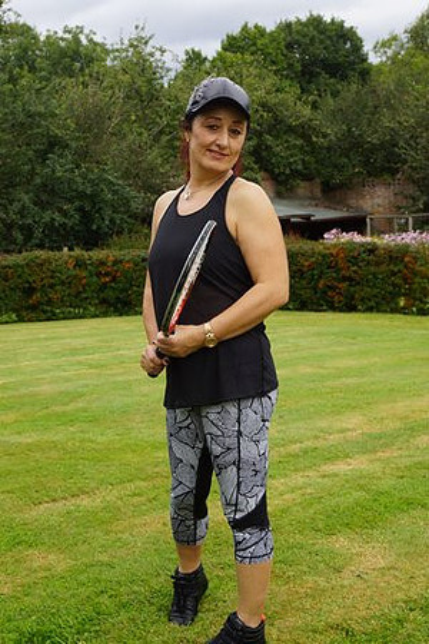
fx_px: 938
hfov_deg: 25.8
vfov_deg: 37.9
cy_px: 322
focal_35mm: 52
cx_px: 214
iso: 100
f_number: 6.3
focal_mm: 35
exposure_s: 1/160
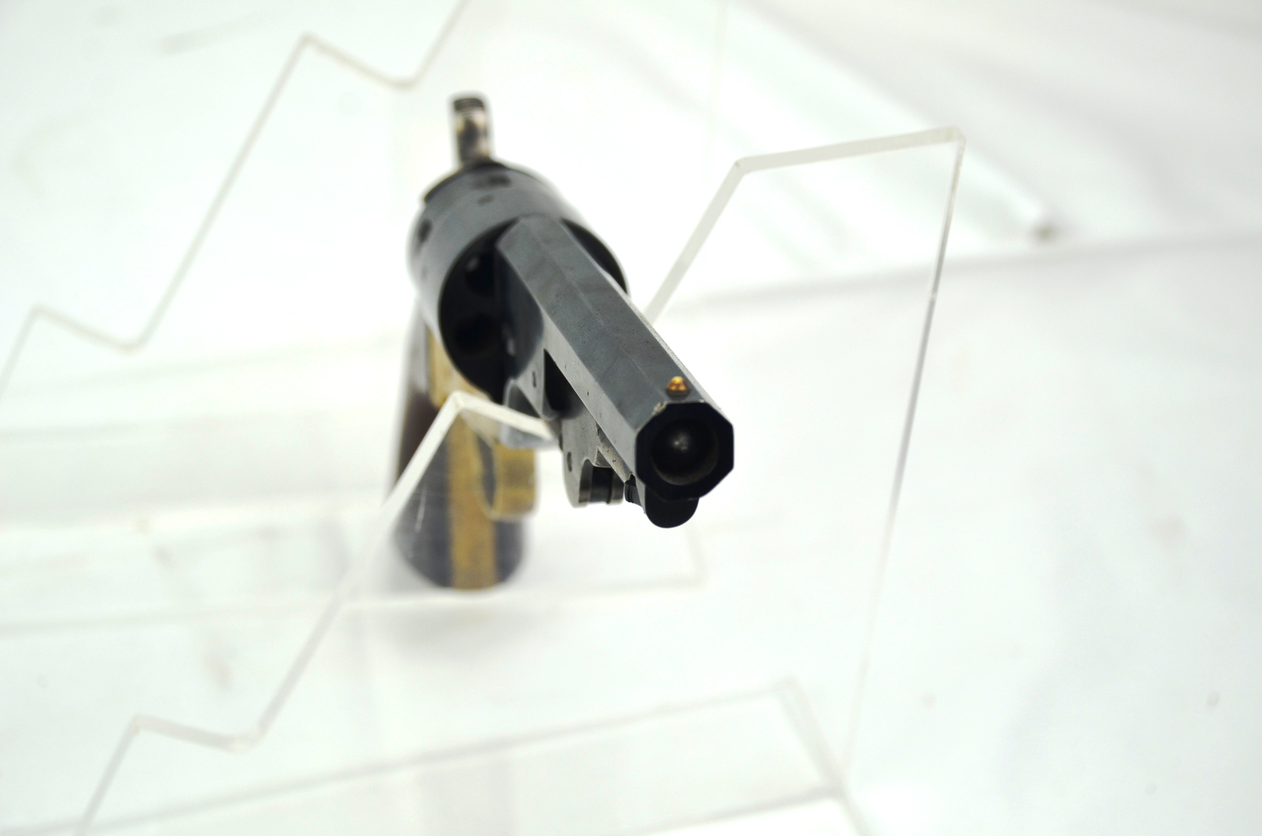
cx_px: 631
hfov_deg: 26.0
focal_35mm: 78
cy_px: 418
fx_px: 2729
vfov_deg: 17.4
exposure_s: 1/160
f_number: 6.3
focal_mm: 52
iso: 200
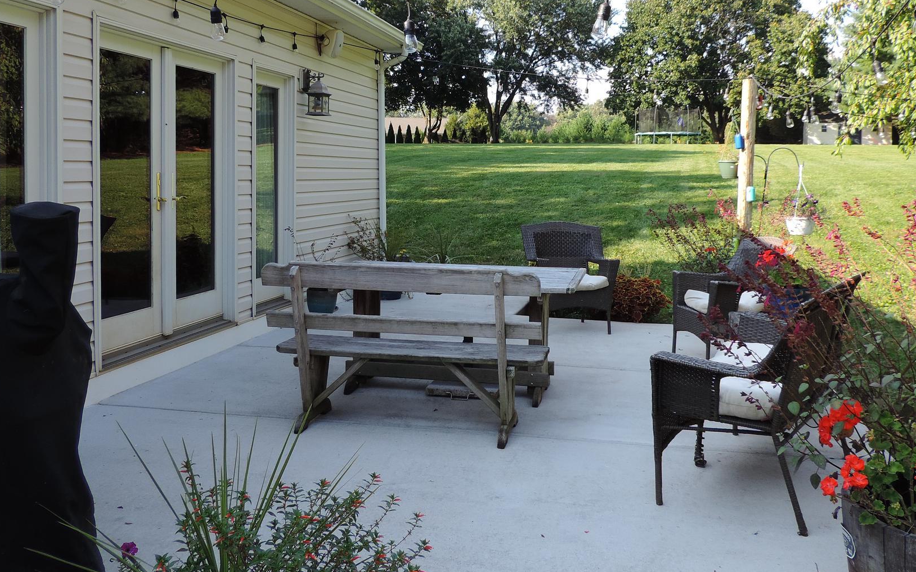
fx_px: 799
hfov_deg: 59.6
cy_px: 192
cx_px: 478
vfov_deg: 39.0
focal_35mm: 32
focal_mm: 4.3
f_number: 3
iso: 80
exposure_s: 1/250
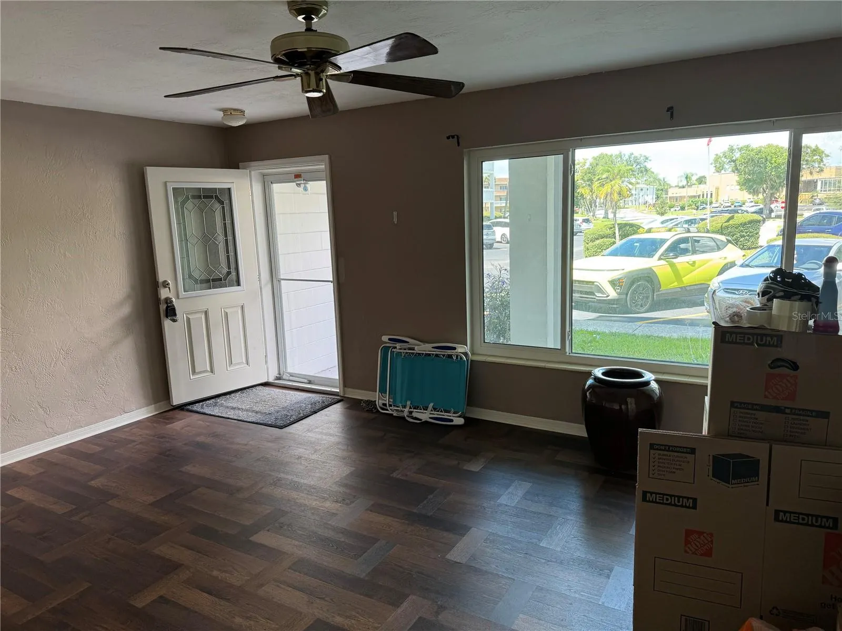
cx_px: 421
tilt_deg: -10.2
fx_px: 584
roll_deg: +2.0
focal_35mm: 24
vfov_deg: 56.8
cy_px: 316
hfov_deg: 71.6
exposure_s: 1/121
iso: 80
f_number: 1.78
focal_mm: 6.76
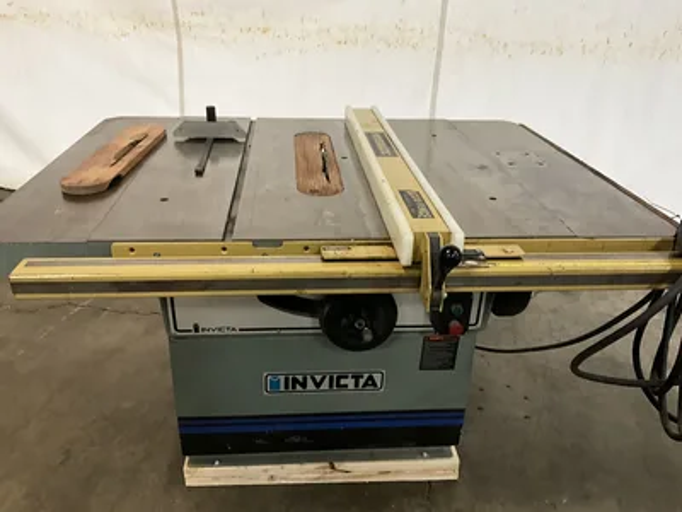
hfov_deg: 61.7
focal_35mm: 29
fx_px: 571
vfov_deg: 48.2
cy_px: 256
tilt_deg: -25.8
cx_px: 341
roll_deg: -1.8
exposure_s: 1/50
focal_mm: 3
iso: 320
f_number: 1.8
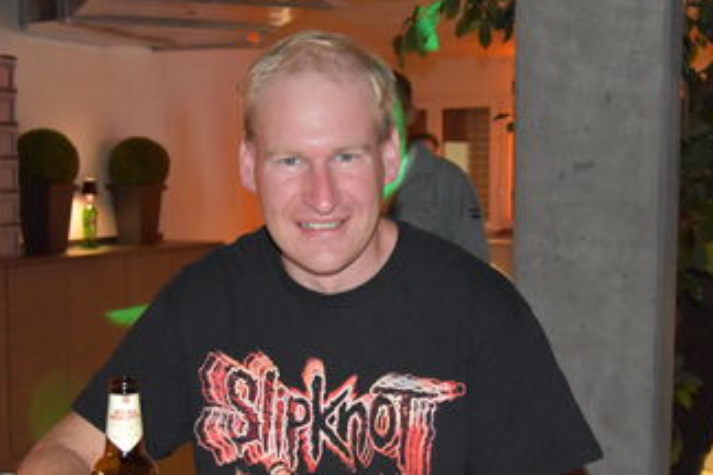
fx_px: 1188
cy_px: 284
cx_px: 330
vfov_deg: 22.6
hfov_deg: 33.4
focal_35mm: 60
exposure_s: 1/60
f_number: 3.8
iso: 6400
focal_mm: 24
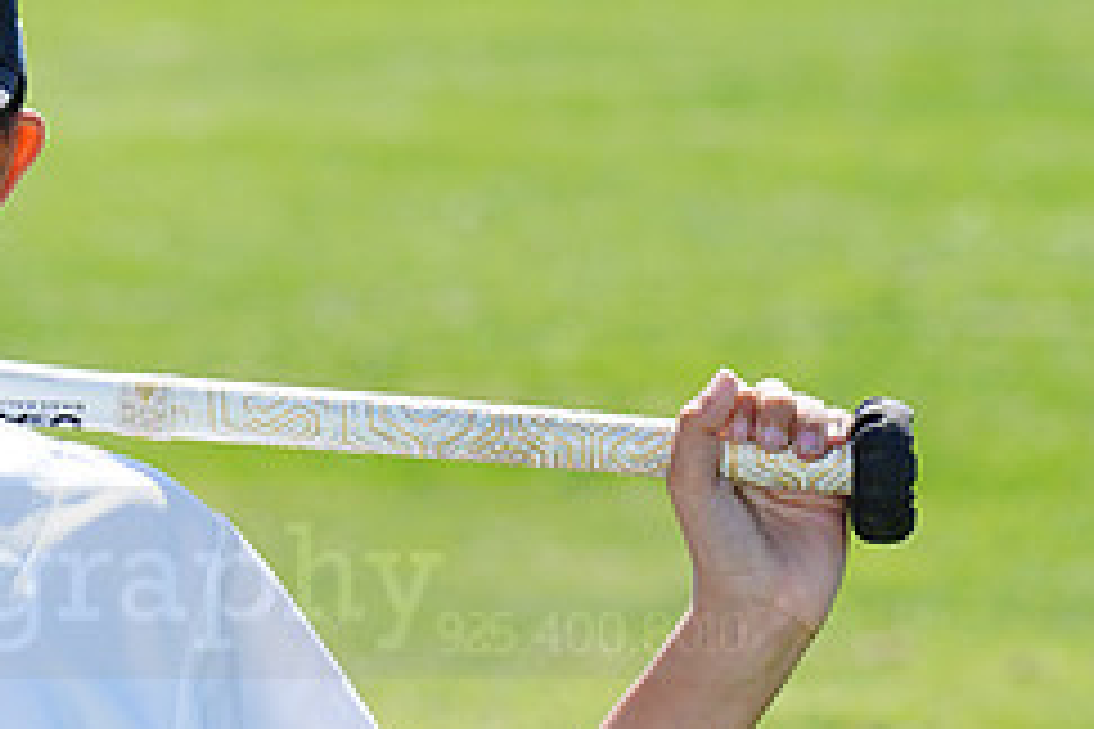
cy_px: 547
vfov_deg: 3.1
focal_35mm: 440
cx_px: -108
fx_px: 13370
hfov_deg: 4.7
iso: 200
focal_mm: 184
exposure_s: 1/250
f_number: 9
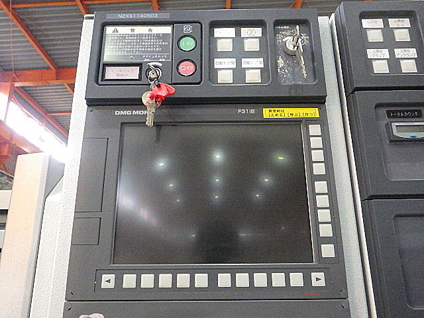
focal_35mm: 28
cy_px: 159
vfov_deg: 49.7
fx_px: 343
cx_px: 212
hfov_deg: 63.4
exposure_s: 1/45
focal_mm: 5
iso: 1000
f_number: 3.5
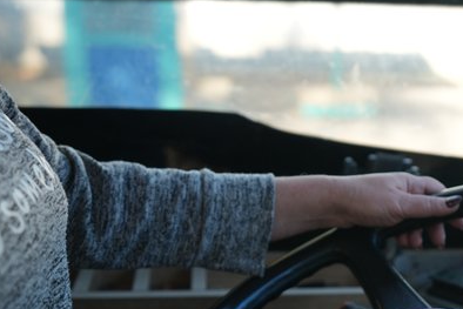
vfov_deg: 20.9
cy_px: 260
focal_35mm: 64
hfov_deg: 30.6
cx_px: 375
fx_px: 823
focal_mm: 35
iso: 320
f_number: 2.8
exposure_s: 1/200
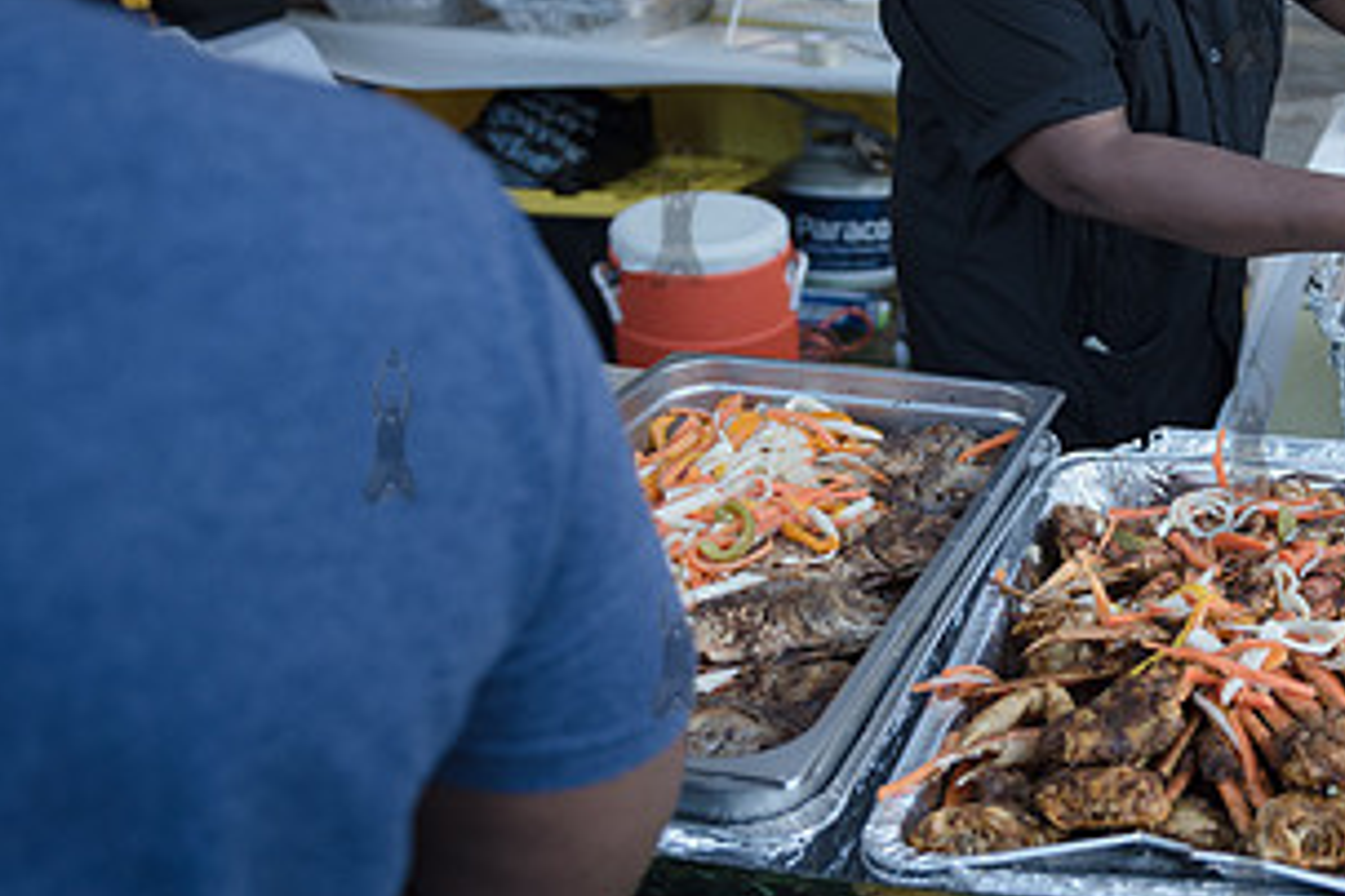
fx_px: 1718
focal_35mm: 46
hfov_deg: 39.2
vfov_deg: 29.2
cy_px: 424
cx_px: 1247
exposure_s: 1/320
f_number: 2.8
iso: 200
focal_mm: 24
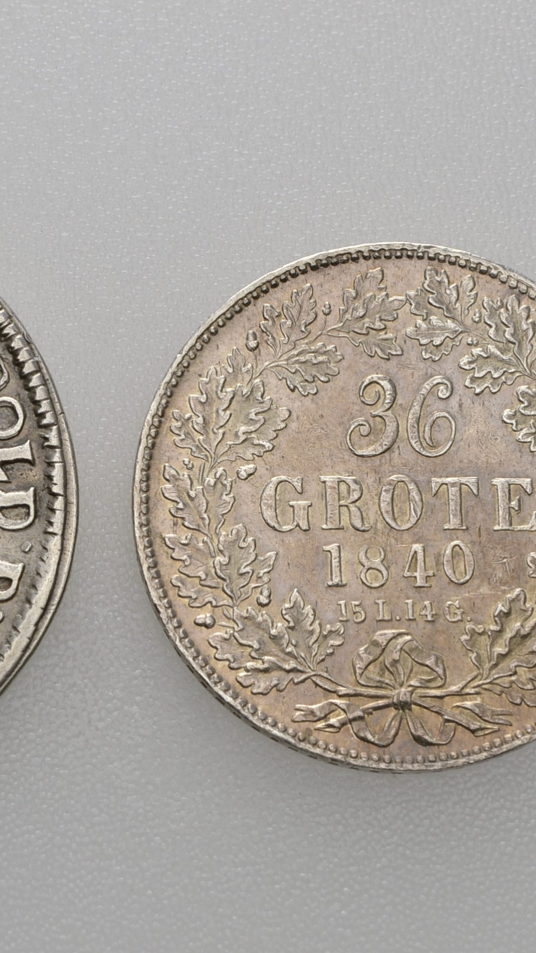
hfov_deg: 9.2
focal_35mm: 131
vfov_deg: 16.4
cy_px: 476
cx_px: 66
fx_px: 3305
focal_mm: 55
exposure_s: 1/200
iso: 400
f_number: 14
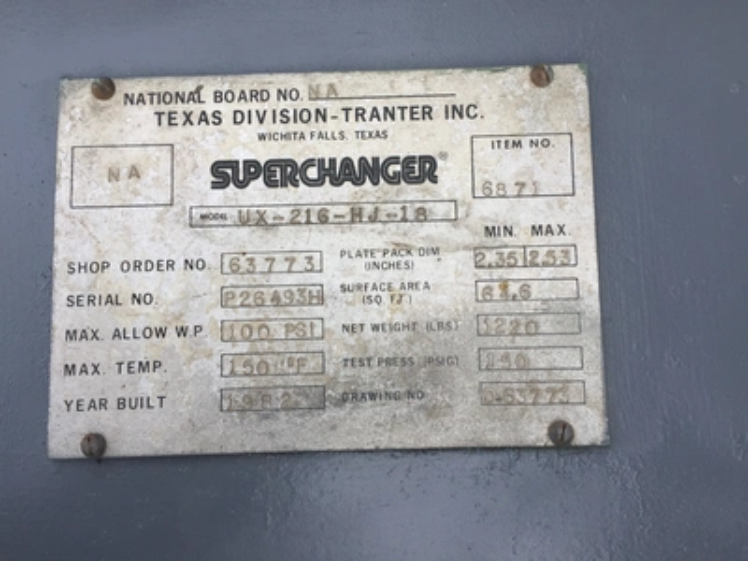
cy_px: 280
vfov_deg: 48.2
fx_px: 627
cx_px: 374
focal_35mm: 29
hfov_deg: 61.7
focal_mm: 4.15
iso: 32
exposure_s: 1/347
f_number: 2.2
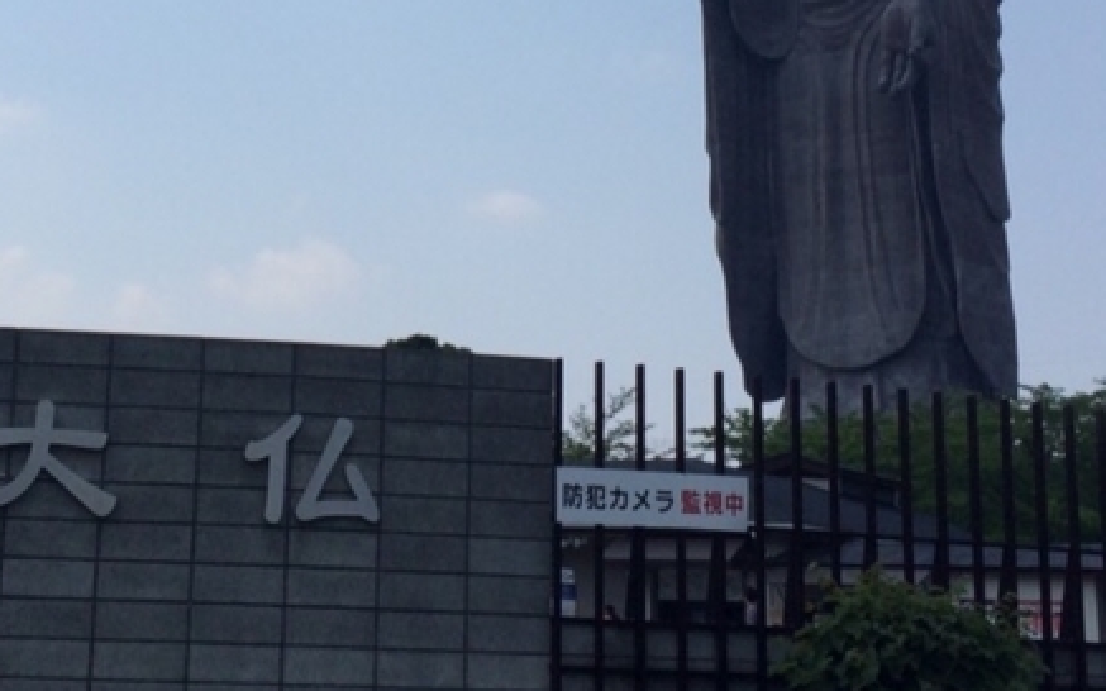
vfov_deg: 17.8
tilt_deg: +13.8
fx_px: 2170
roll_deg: -1.7
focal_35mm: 72
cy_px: 61
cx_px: 342
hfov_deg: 28.4
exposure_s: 1/3731
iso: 32
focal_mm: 4.15
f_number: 2.2
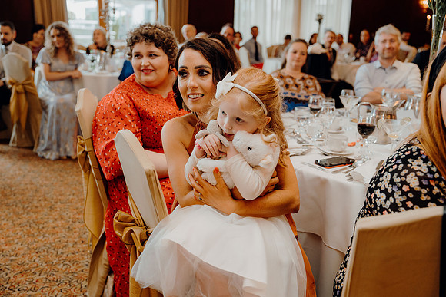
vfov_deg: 38.9
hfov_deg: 55.8
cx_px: 223
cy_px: 148
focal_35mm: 34
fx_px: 421
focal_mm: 34
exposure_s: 1/200
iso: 1250
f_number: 2.8
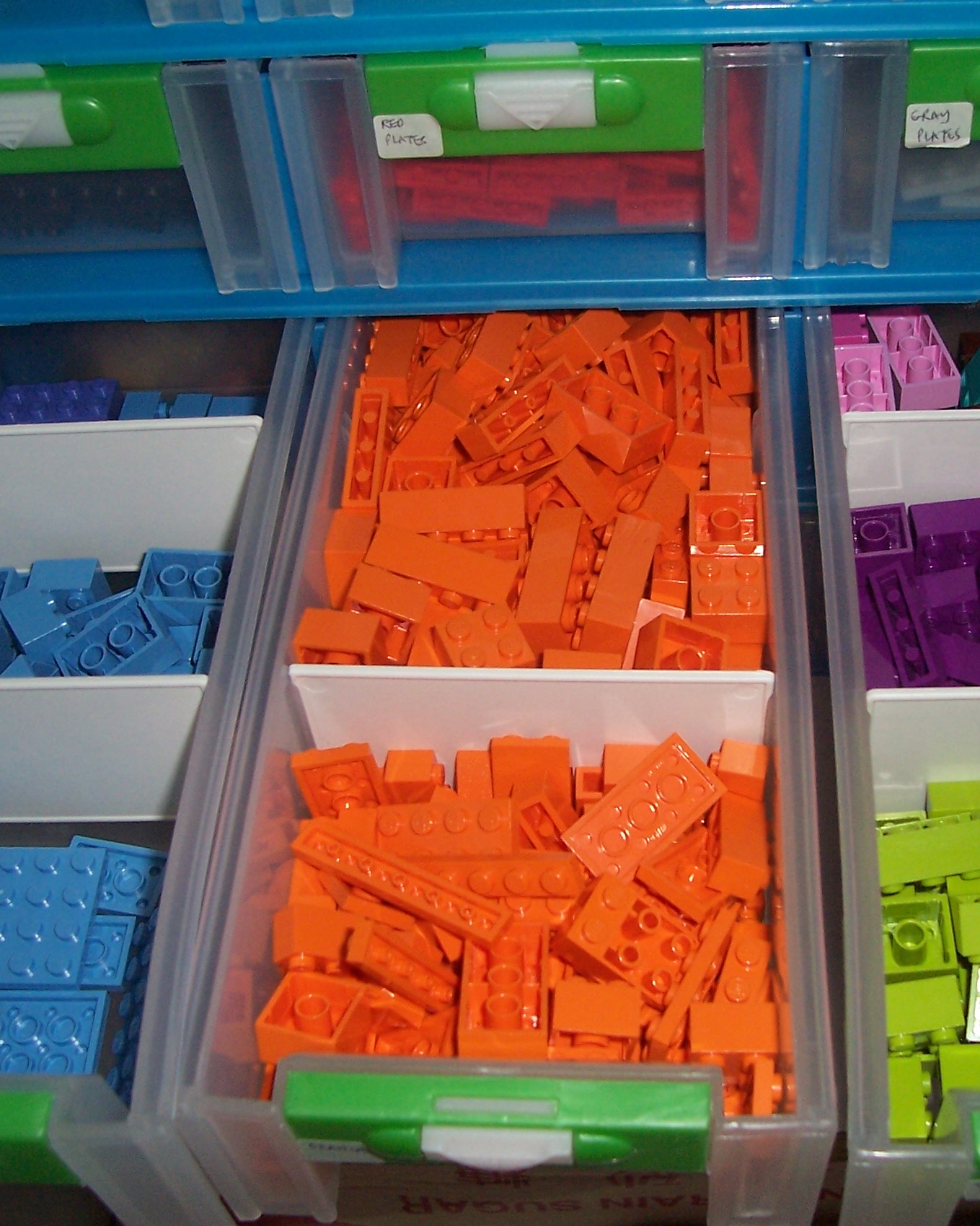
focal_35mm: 45
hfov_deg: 33.3
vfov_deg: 41.2
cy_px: 617
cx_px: 588
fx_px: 1632
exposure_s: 1/60
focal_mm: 5.6
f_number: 2.7
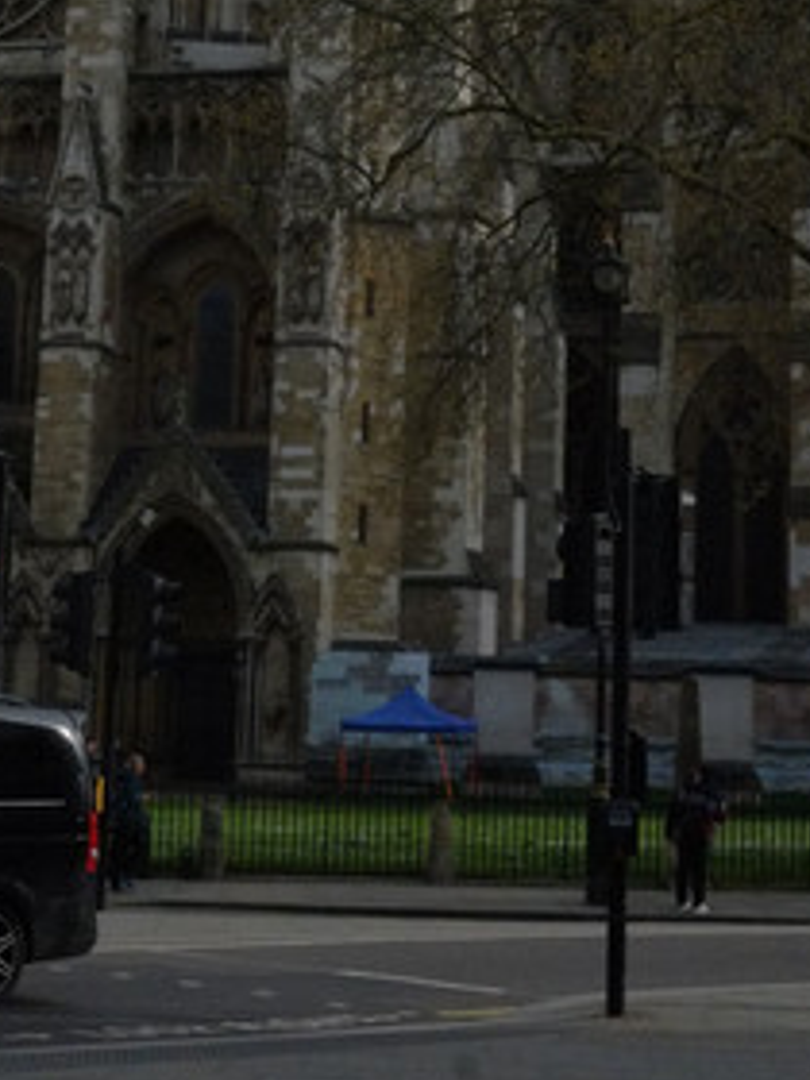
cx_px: 426
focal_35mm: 90
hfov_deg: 16.4
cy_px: 23
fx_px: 2808
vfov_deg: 21.1
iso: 3200
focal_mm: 27
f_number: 16
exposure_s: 1/2200
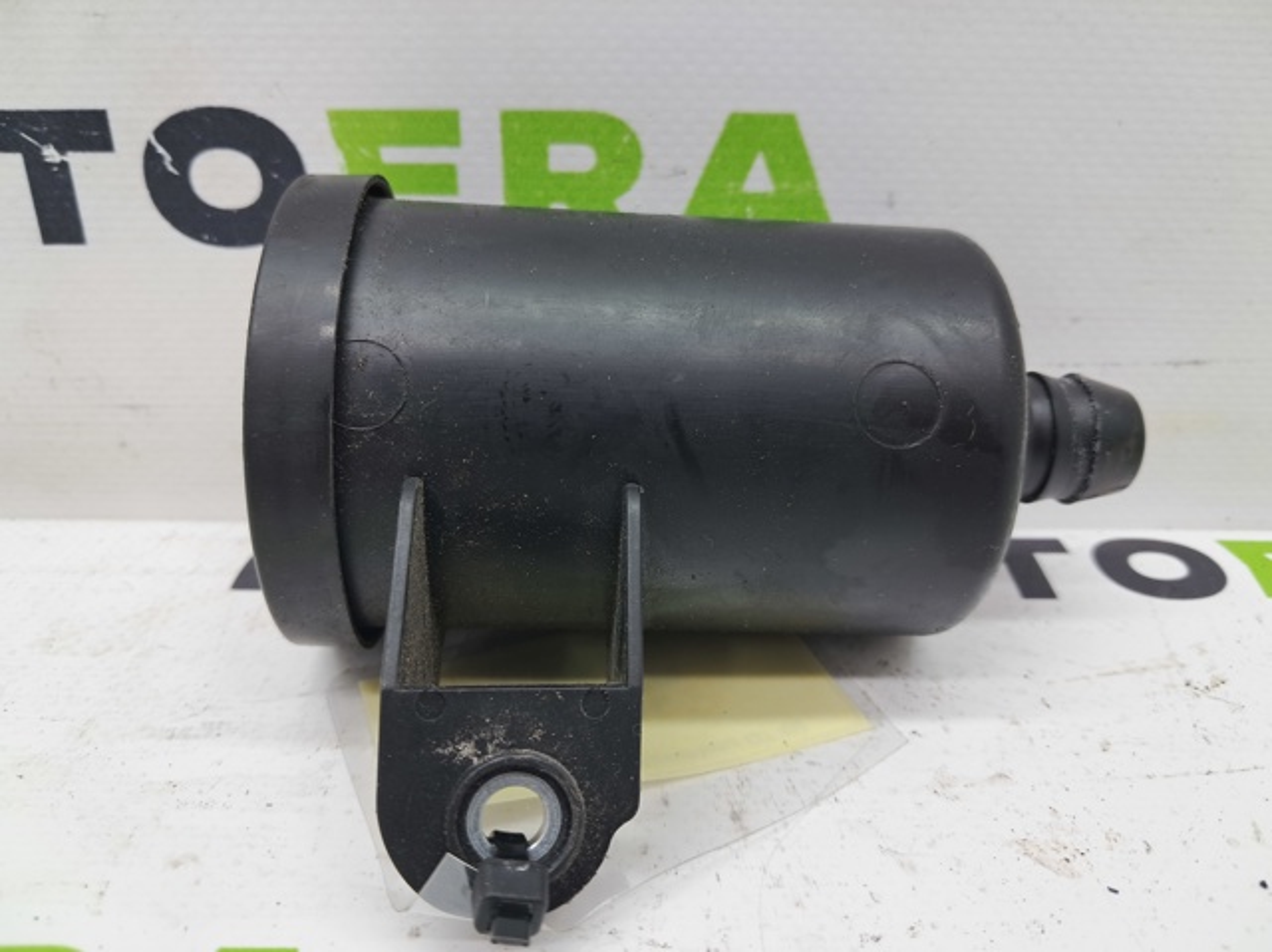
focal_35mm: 27
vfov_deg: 51.3
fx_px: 991
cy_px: 476
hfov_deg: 65.4
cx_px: 636
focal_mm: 4
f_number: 1.8
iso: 50
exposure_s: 1/50
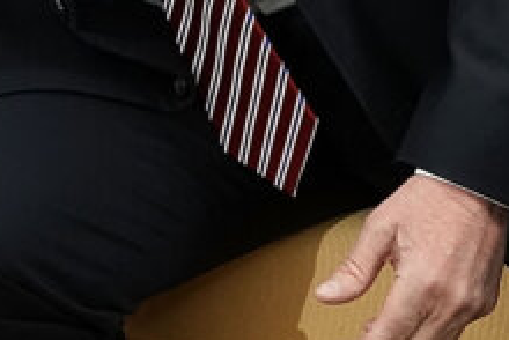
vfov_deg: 4.0
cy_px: -241
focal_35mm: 343
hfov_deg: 5.9
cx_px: -266
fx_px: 4853
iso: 3200
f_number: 4
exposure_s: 1/250
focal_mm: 70
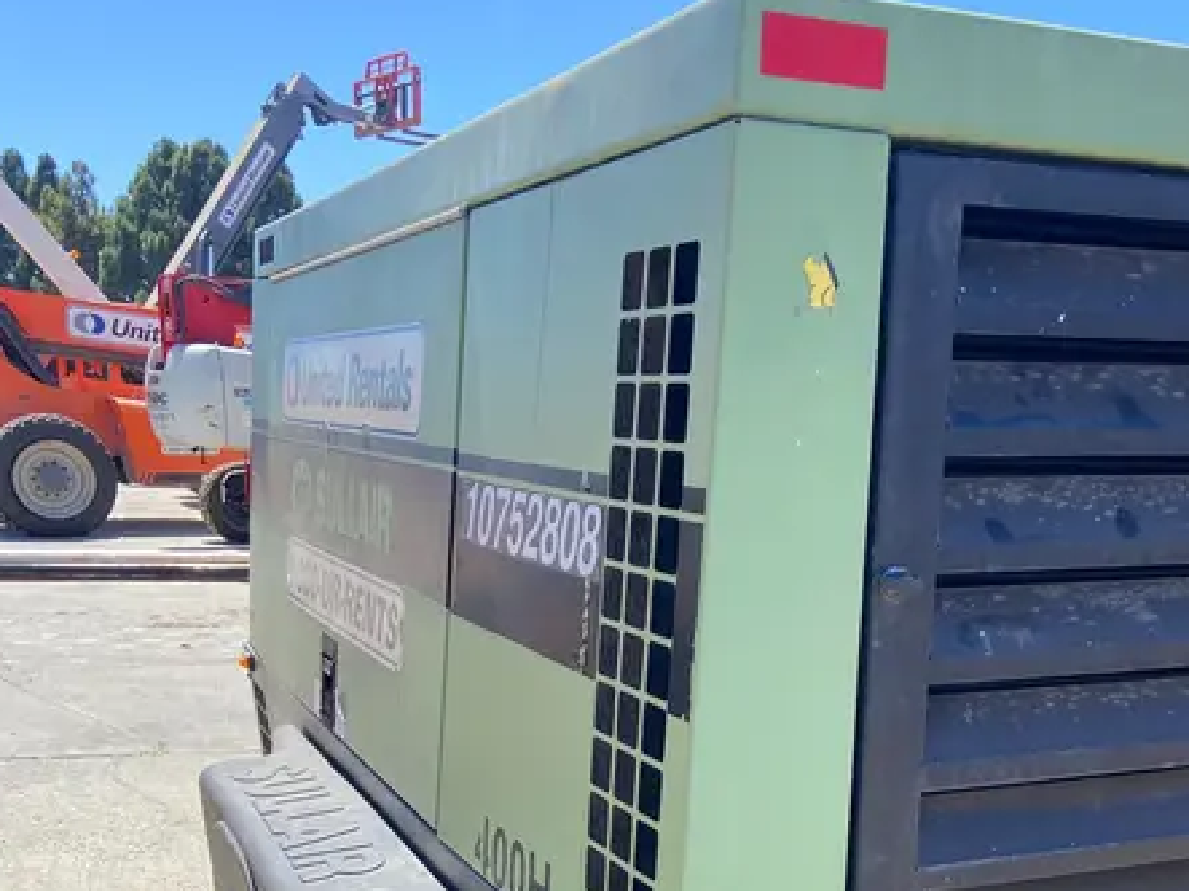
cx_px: 714
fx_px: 1477
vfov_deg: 31.8
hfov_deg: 43.6
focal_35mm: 43
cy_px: 817
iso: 32
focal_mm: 4.25
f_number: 1.8
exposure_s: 1/719
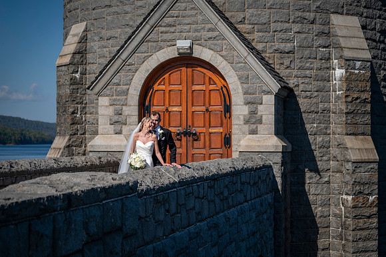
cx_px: 193
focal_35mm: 81
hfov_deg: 25.0
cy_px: 128
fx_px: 869
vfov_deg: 16.8
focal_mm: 80
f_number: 2.8
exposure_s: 1/4000
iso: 100
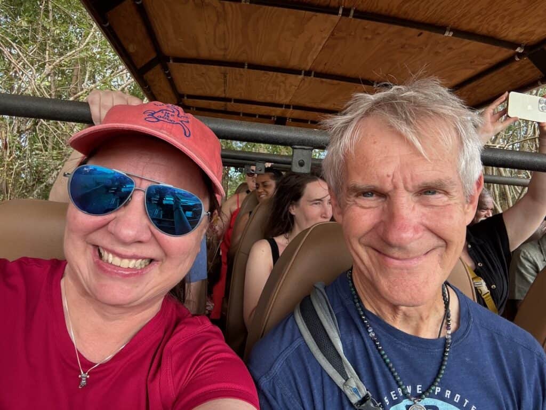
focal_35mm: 23
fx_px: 363
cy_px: 205
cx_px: 273
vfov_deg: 58.9
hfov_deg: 73.9
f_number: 1.9
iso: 25
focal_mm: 2.69
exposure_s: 1/122
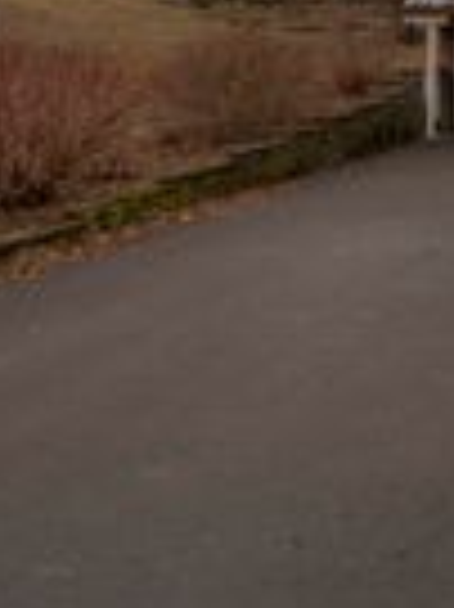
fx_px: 876
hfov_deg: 22.2
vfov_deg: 35.5
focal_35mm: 50
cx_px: 737
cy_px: 38
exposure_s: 1/40
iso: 100
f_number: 8
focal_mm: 14
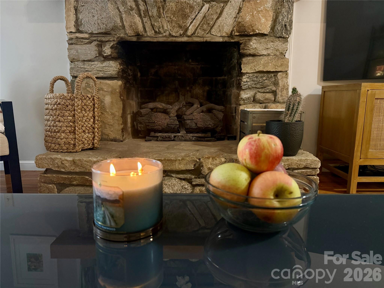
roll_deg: -0.1
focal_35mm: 24
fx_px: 266
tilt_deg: -9.6
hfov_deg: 71.6
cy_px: 144
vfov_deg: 56.8
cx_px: 192
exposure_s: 1/60
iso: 320
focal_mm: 6.76
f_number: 1.78
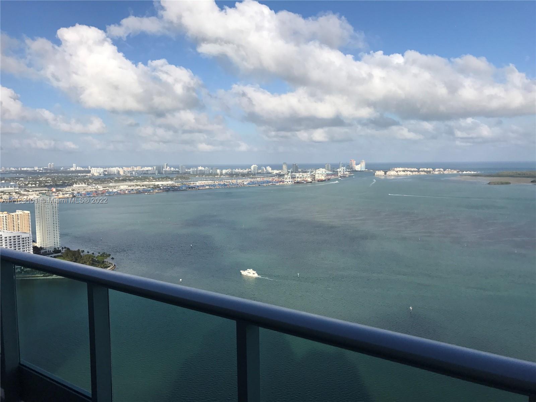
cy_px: 201
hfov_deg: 63.4
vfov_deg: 49.7
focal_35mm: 28
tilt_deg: -6.0
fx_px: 434
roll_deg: +0.3
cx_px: 268
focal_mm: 3.99
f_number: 1.8
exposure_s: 1/3425
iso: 20
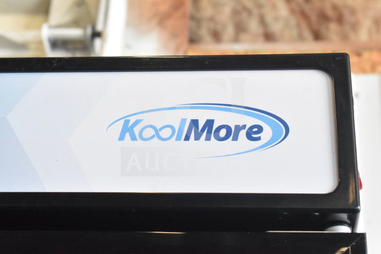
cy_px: 127
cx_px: 190
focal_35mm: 82
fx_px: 873
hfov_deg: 24.6
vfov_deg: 16.6
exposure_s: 1/320
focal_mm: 55
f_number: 9
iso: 6400
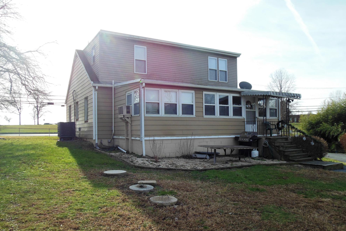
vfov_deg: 47.8
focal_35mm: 27
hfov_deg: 67.4
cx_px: 179
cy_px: 131
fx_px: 259
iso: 125
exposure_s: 1/1000
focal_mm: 4.5
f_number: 3.2
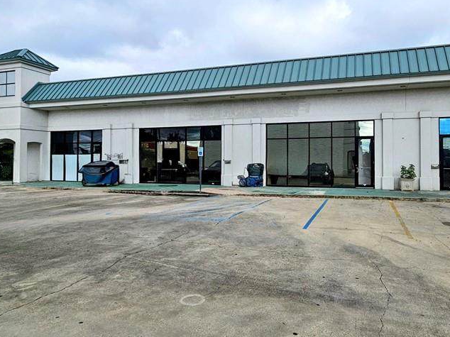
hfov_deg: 77.8
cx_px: 276
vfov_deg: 63.3
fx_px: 273
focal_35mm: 21
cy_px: 155
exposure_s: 1/2497
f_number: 2.2
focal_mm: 2.2
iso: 50
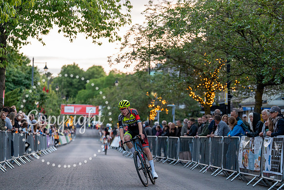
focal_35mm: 100
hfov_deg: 20.4
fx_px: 789
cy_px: 95
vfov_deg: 13.7
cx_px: 142
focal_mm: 100
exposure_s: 1/1000
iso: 3200
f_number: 2.8
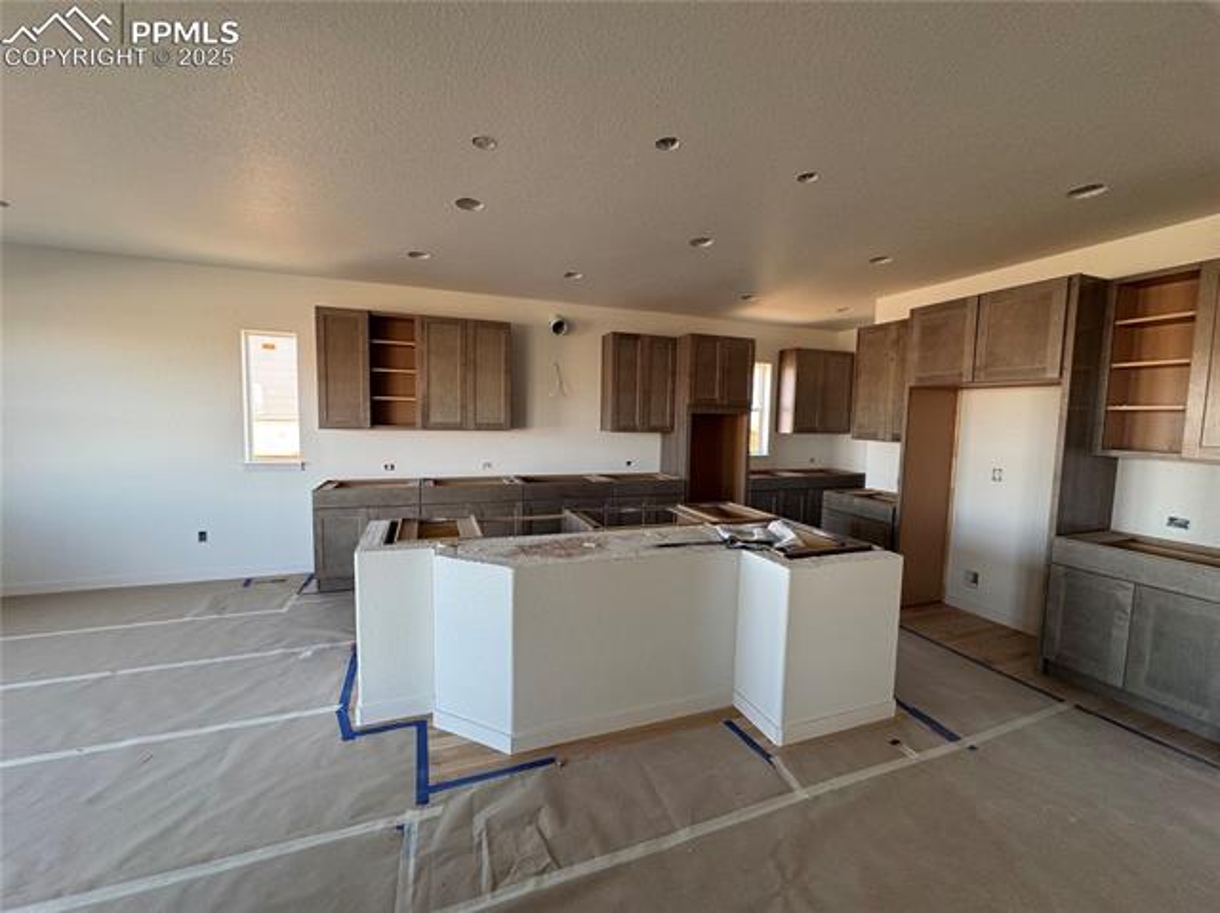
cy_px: 456
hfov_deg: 102.1
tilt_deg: -3.7
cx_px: 610
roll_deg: -1.1
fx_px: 493
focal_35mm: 14
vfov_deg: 85.6
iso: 160
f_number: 2.2
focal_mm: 2.22
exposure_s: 1/99
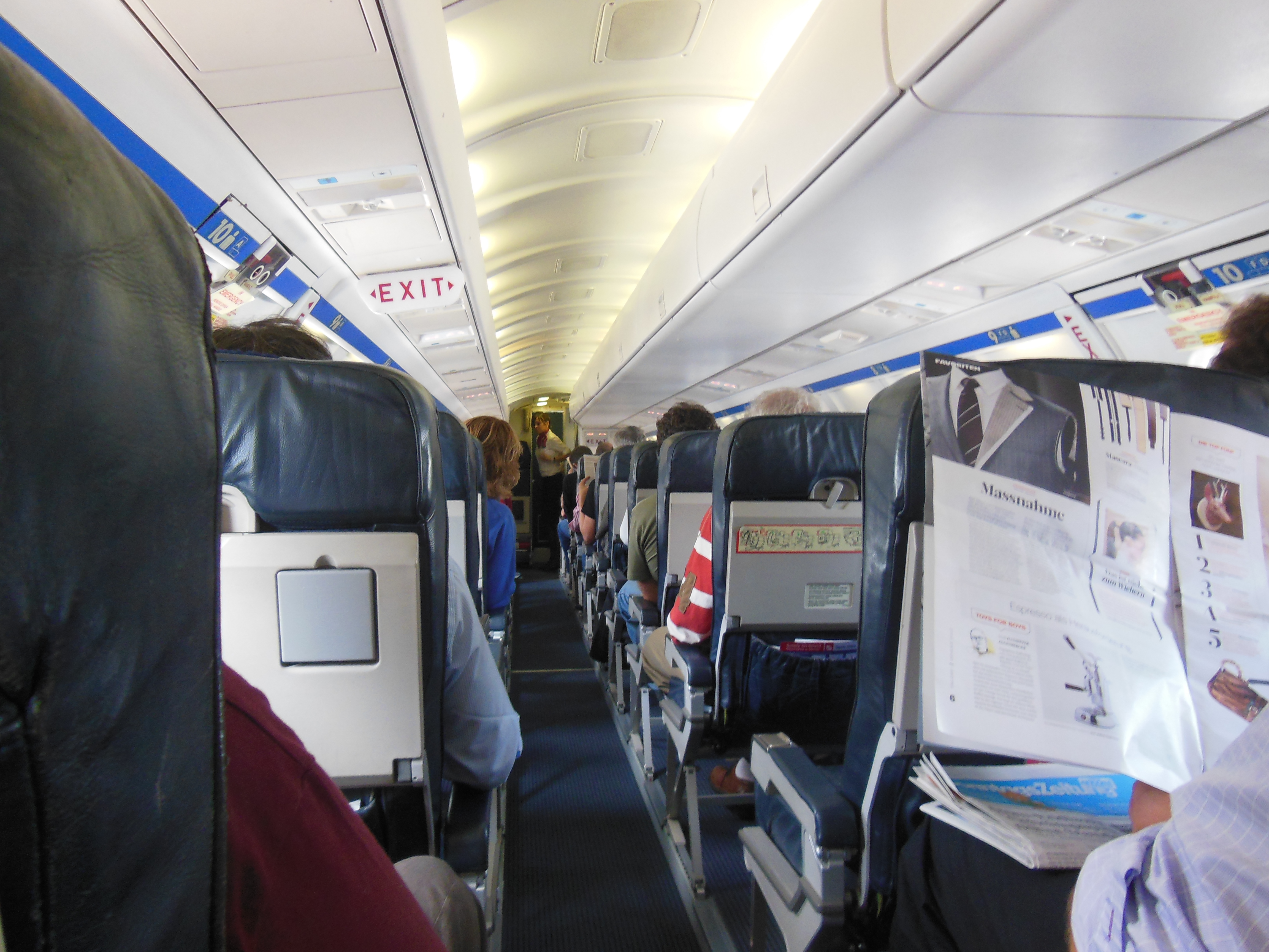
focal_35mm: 25
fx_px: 916
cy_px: 476
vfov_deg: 54.9
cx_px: 634
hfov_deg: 69.4
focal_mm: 4.5
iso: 400
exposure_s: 1/30
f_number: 3.5
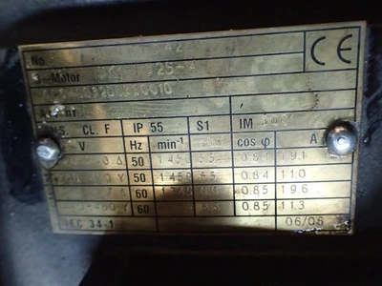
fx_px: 331
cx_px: 191
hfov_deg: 60.0
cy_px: 143
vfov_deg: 46.8
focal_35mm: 30
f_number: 2.3
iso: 1600
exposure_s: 1/30
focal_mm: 5.5
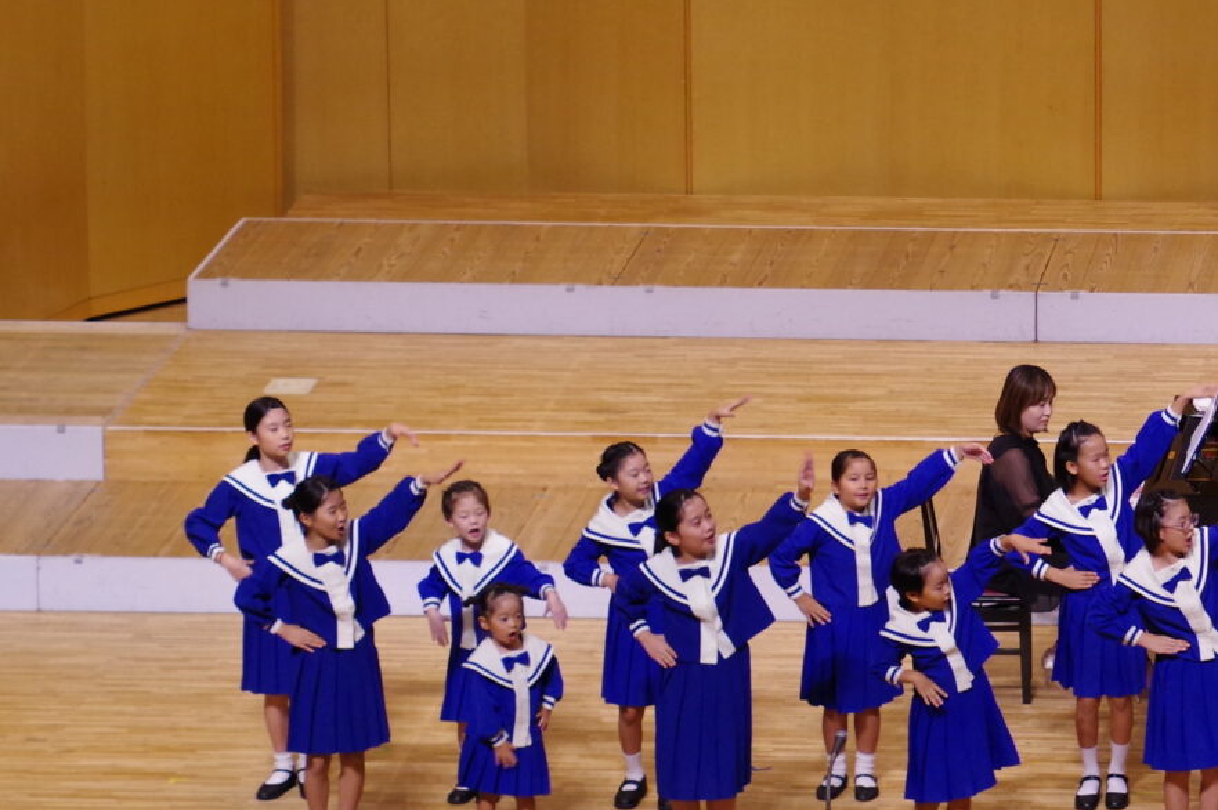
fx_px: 7370
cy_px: 55
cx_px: 1725
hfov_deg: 9.2
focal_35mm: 218
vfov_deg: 6.3
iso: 800
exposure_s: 1/125
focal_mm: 50
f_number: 5
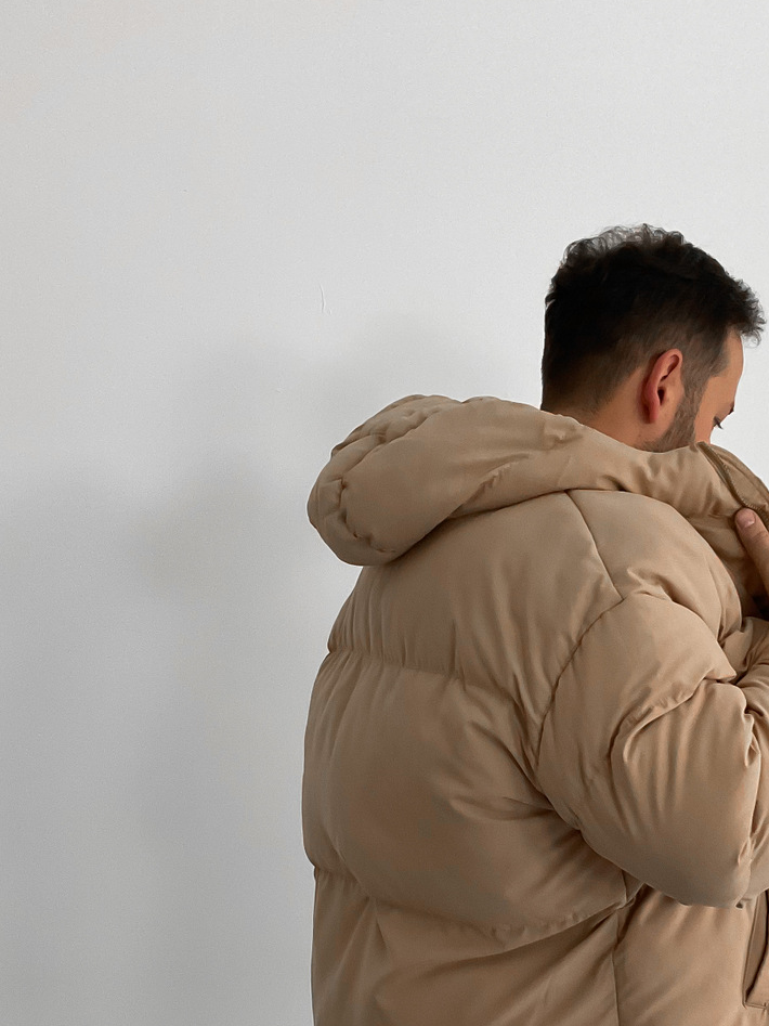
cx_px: 442
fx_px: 1452
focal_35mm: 49
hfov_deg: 29.6
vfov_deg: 37.6
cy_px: 810
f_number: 1.8
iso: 125
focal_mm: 3
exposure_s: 1/60
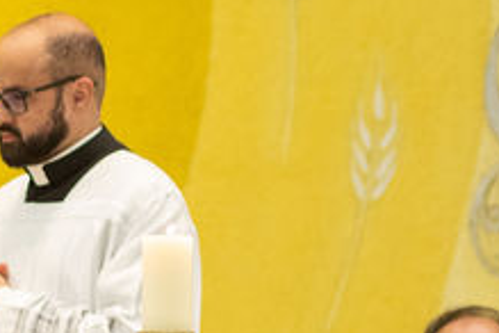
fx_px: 5516
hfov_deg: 5.1
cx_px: -490
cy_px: 450
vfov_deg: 3.4
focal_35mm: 398
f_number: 3.2
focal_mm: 85
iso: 2000
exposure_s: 1/200
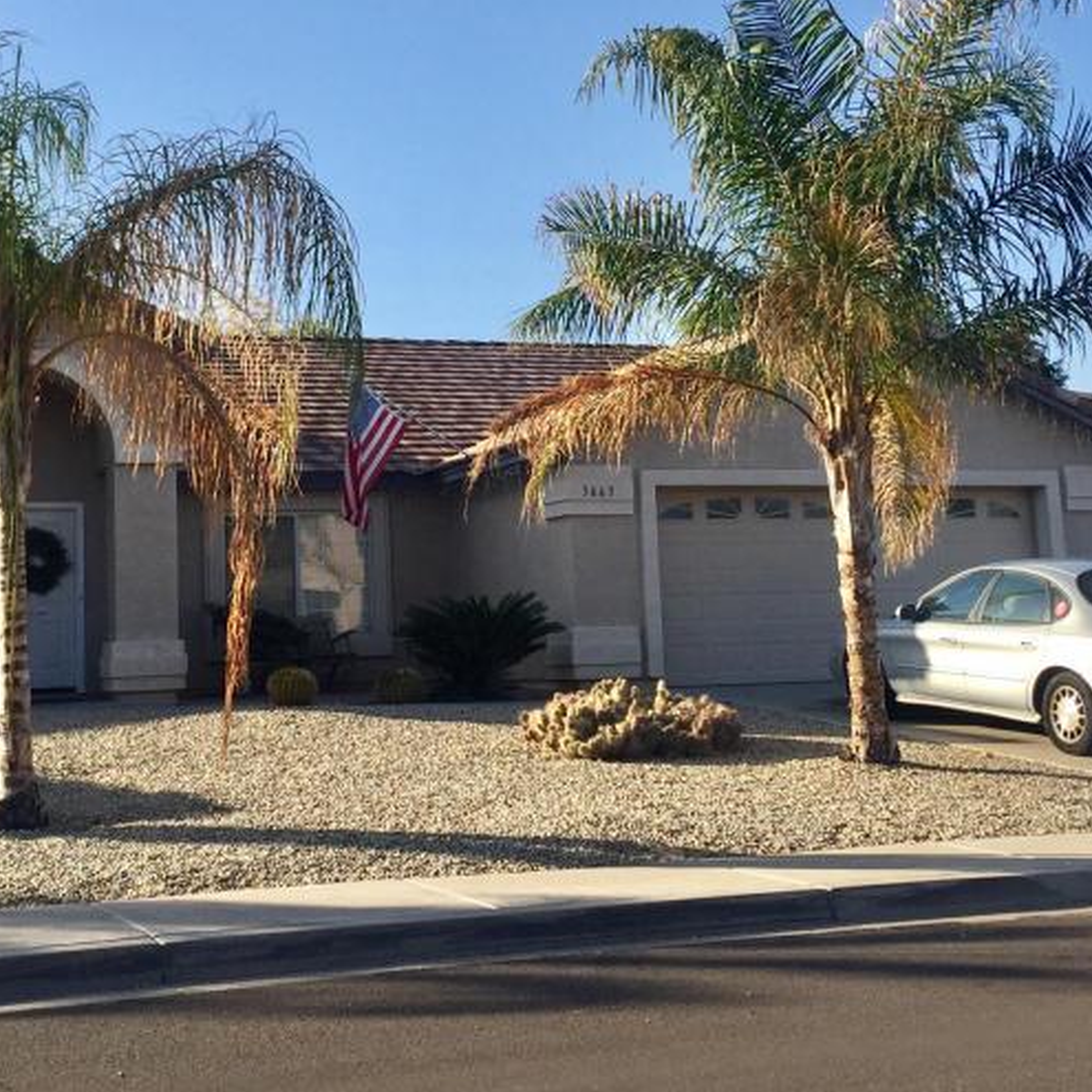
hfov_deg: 32.1
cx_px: 439
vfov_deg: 32.0
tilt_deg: +8.6
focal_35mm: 53
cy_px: 371
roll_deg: +0.8
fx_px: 1892
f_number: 2.2
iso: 32
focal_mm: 4.15
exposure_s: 1/1319
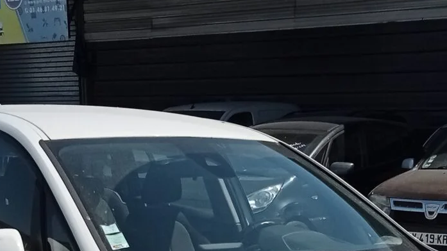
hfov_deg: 25.3
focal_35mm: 84
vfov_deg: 13.6
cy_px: 360
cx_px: 226
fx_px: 996
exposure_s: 1/1901
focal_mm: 3.46
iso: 103
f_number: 2.2
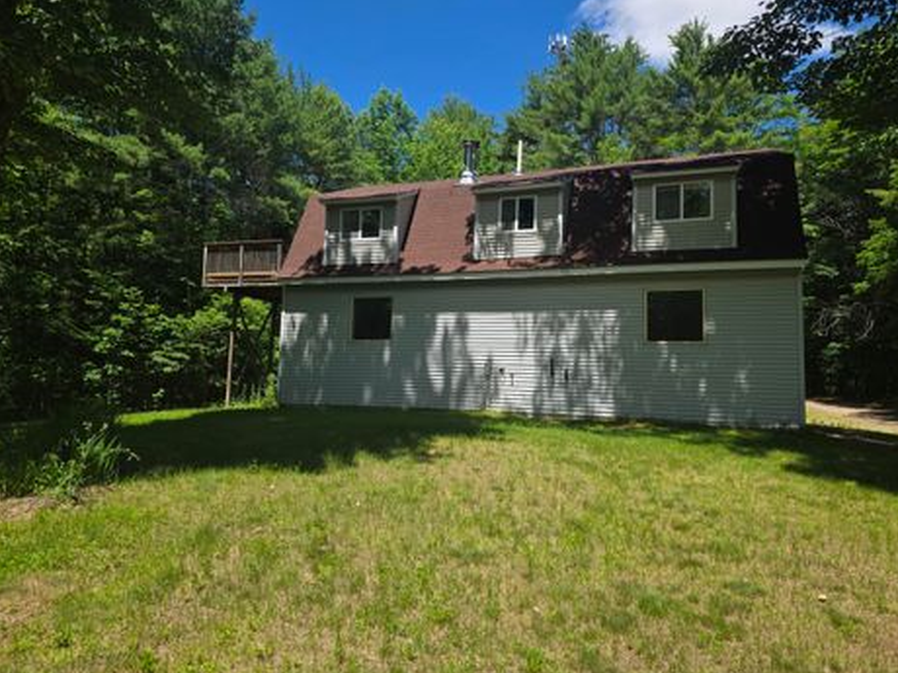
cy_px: 327
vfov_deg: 54.9
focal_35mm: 25
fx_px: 649
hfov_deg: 69.4
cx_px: 437
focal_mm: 6.25
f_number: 1.7
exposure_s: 1/3788
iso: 80
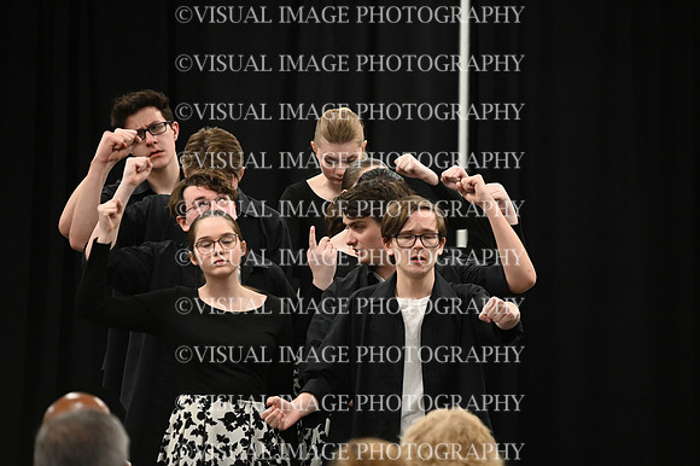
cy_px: 233
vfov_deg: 4.3
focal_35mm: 320
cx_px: 350
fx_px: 6218
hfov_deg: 6.4
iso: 8000
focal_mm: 320
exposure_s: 1/250
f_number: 6.3
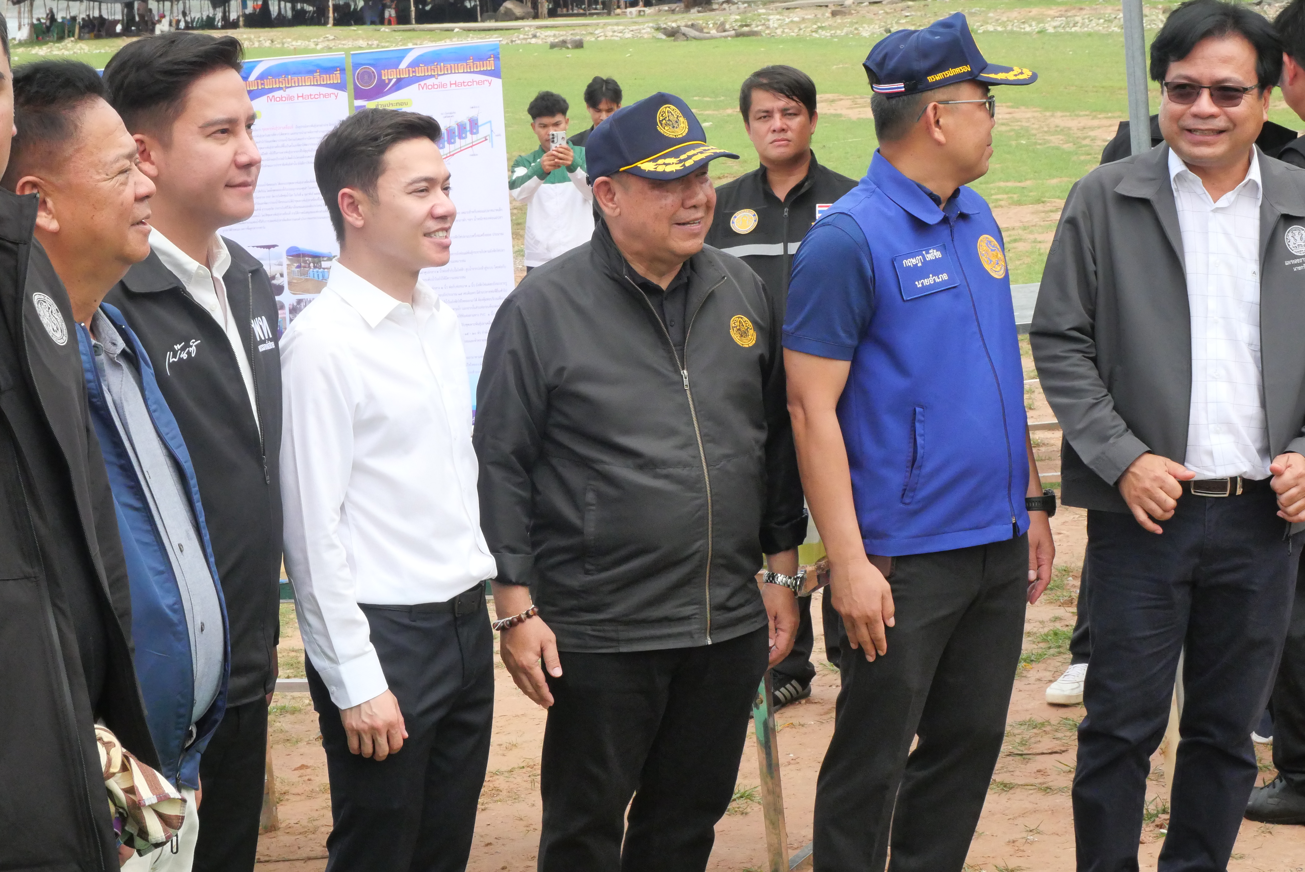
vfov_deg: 19.0
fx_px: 2612
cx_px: 652
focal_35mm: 72
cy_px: 436
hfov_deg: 28.1
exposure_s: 1/1300
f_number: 11
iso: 3200
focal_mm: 35
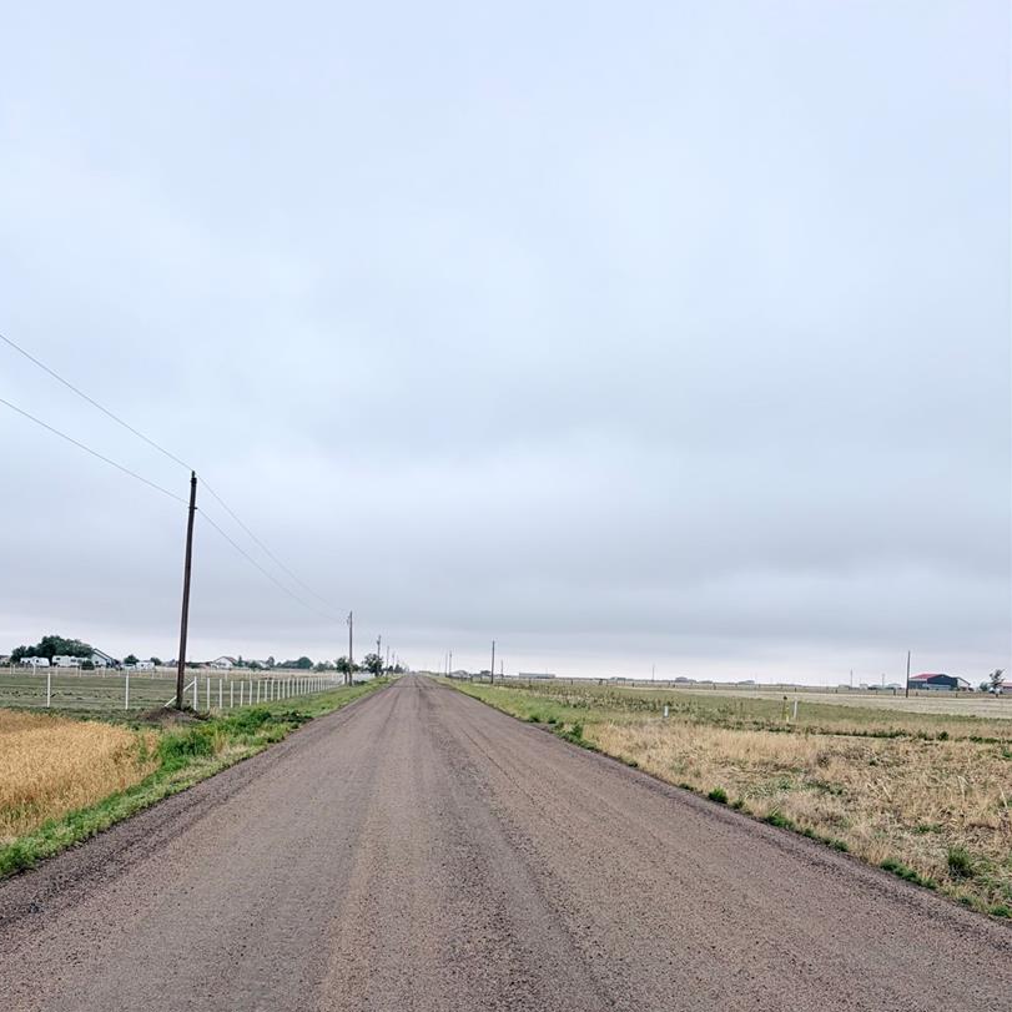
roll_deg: -2.7
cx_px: 452
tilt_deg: +1.1
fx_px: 1125
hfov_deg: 48.4
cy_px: 668
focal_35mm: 34
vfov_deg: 47.7
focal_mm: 5.96
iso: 50
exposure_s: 1/2639
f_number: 1.6
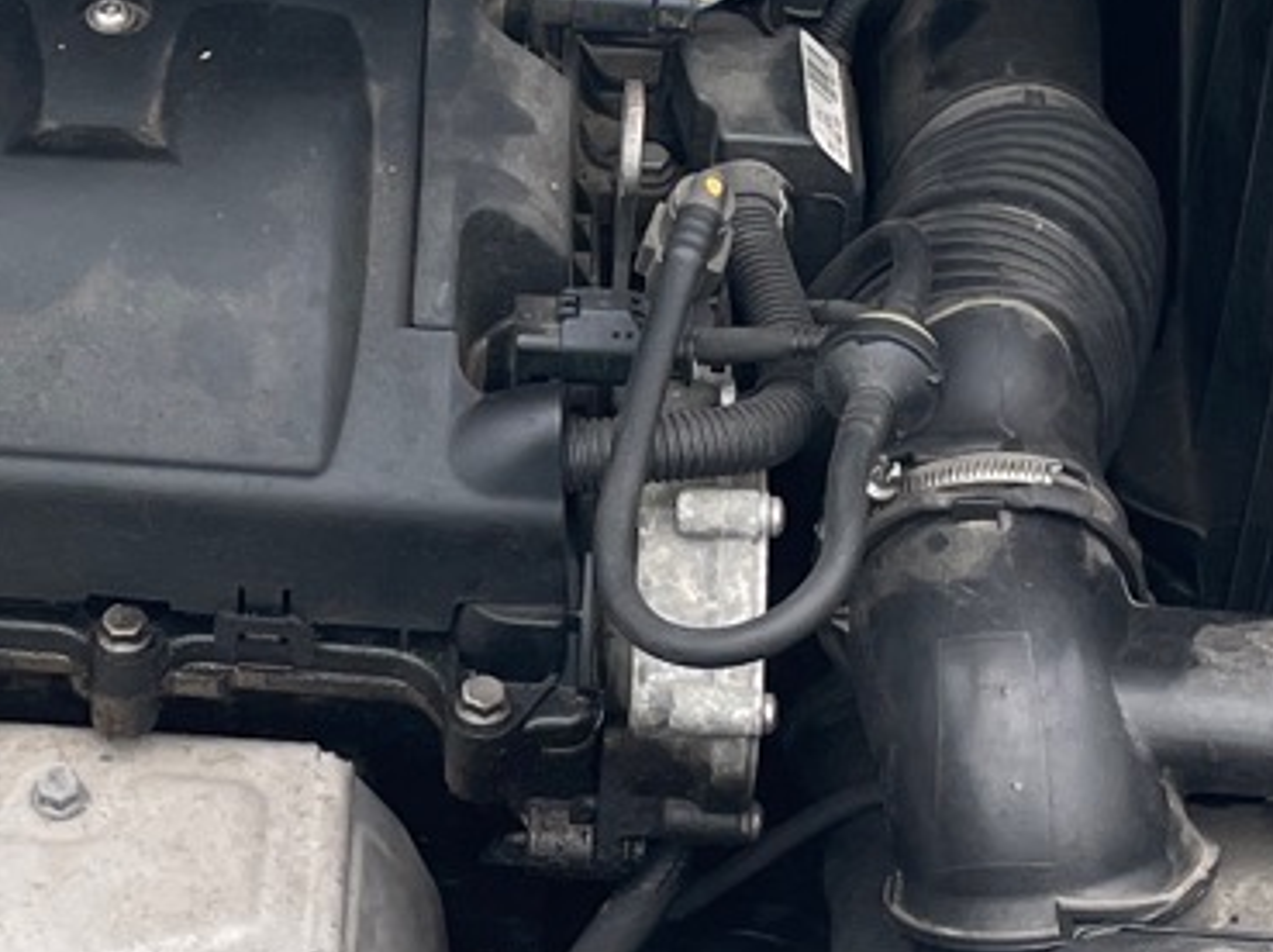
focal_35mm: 127
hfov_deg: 15.2
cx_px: -45
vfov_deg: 11.5
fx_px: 4666
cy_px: -69
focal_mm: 4.2
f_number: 1.6
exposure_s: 1/831
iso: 32
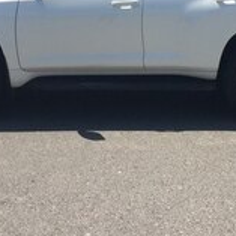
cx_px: 116
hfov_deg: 21.4
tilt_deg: +0.7
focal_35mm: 81
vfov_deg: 19.9
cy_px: -56
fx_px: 625
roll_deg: -2.0
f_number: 2.2
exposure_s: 1/2198
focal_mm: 4.15
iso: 32
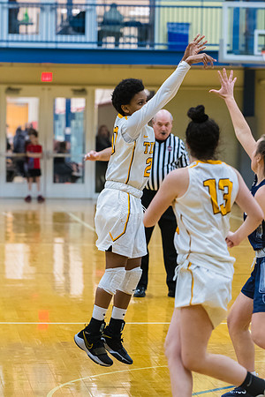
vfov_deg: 13.4
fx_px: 1689
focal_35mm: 153
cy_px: 198
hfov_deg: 9.0
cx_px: 132
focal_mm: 102
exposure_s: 1/400
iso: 3200
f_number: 3.2
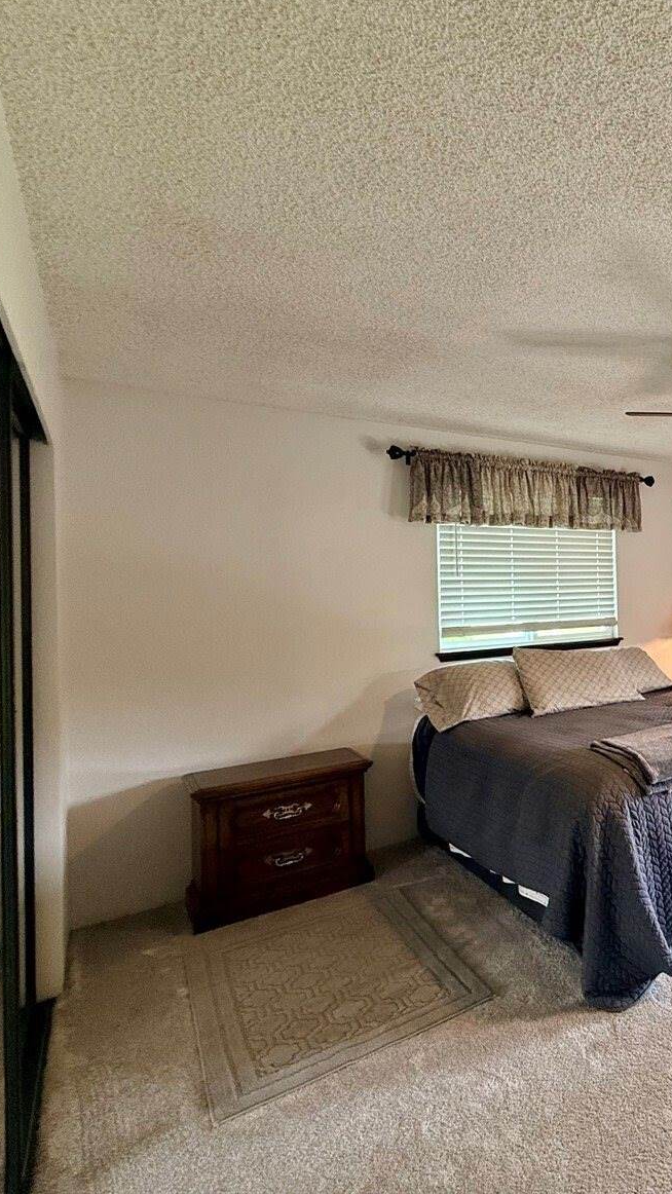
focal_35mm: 21
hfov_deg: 40.5
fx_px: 665
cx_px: 776
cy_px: 579
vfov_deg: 83.8
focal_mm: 2.22
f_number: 2.2
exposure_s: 1/120
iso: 200
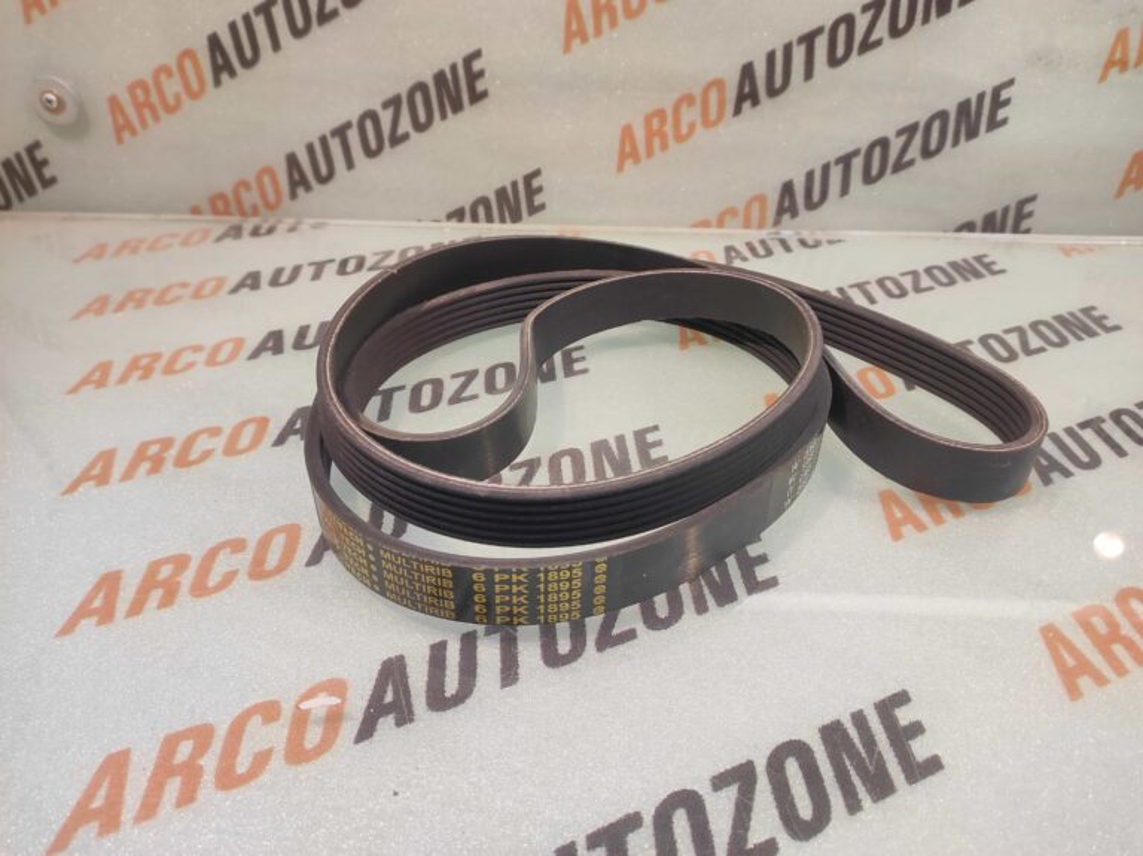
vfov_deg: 74.7
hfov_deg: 91.1
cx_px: 572
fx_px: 561
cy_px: 428
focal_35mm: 17
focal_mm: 4.74
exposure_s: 1/33
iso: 191
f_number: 1.79
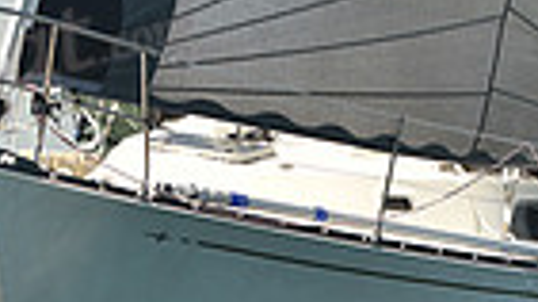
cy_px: 227
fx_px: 5843
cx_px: 393
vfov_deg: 3.0
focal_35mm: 410
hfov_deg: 5.3
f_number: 4
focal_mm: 95
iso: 250
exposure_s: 1/800
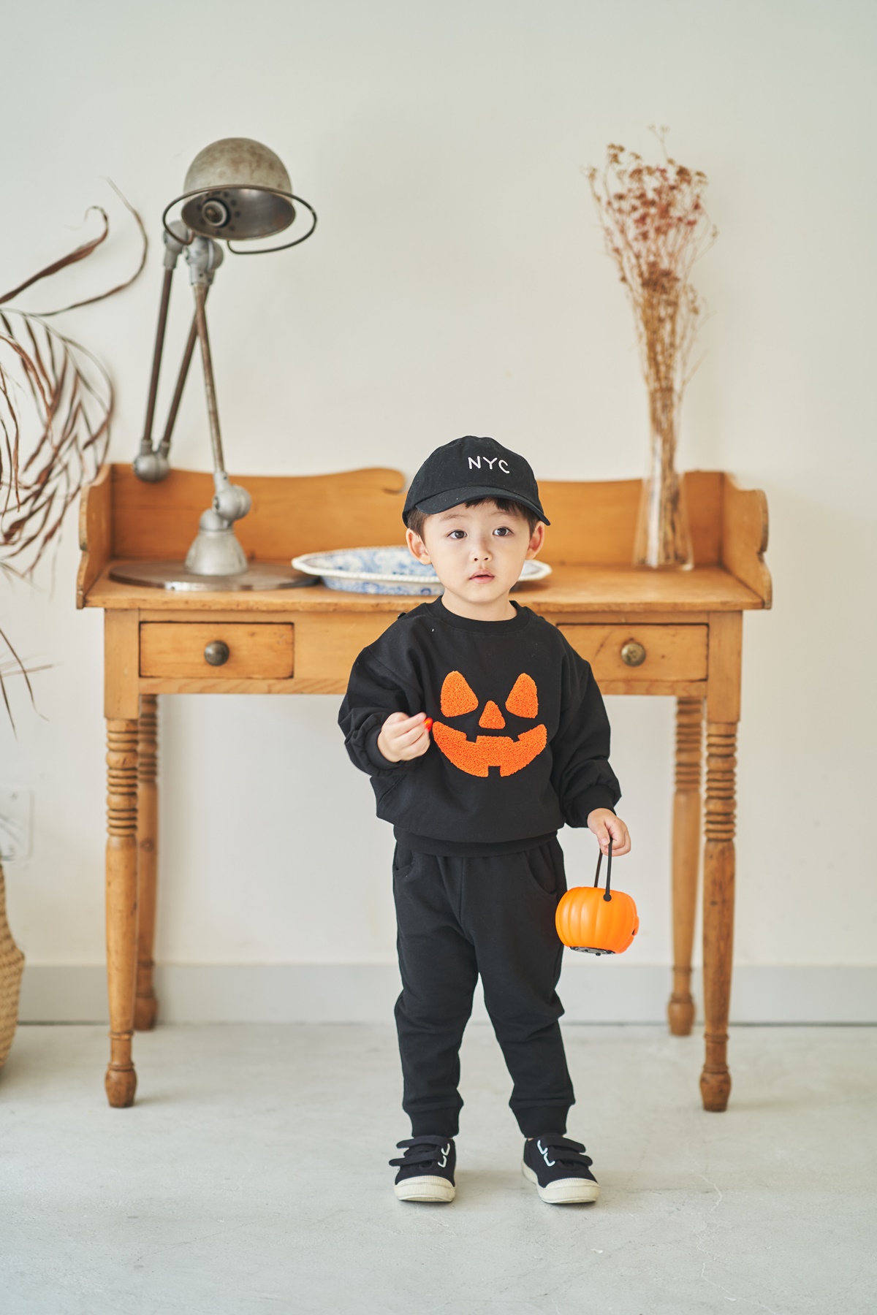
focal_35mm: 85
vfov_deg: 23.9
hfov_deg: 16.1
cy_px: 658
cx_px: 438
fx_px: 3106
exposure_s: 1/200
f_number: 1.8
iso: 250
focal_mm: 85
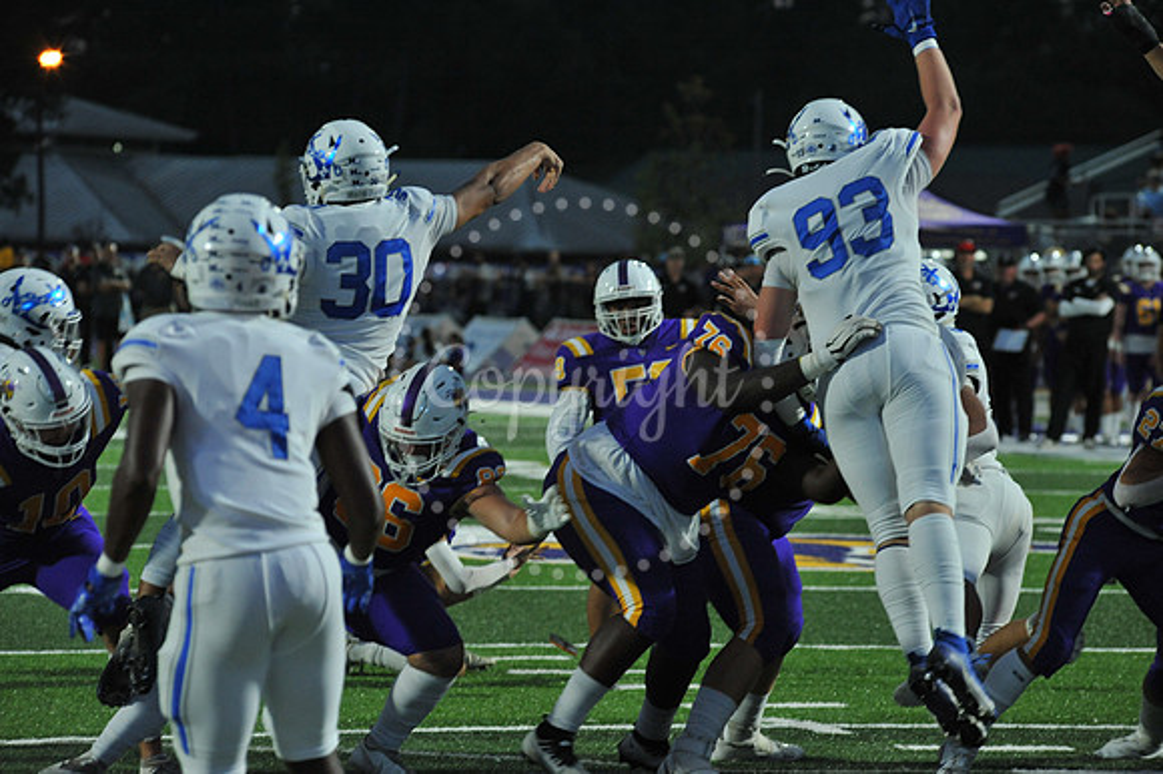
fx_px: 6457
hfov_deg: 10.3
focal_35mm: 200
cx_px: 582
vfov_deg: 6.9
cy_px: 387
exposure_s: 1/400
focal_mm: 200
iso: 2500
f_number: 6.3
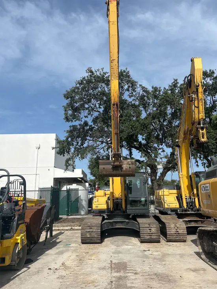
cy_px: 144
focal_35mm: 26
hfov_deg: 53.1
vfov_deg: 67.3
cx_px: 108
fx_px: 217
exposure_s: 1/5882
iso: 50
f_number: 1.5
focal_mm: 5.7
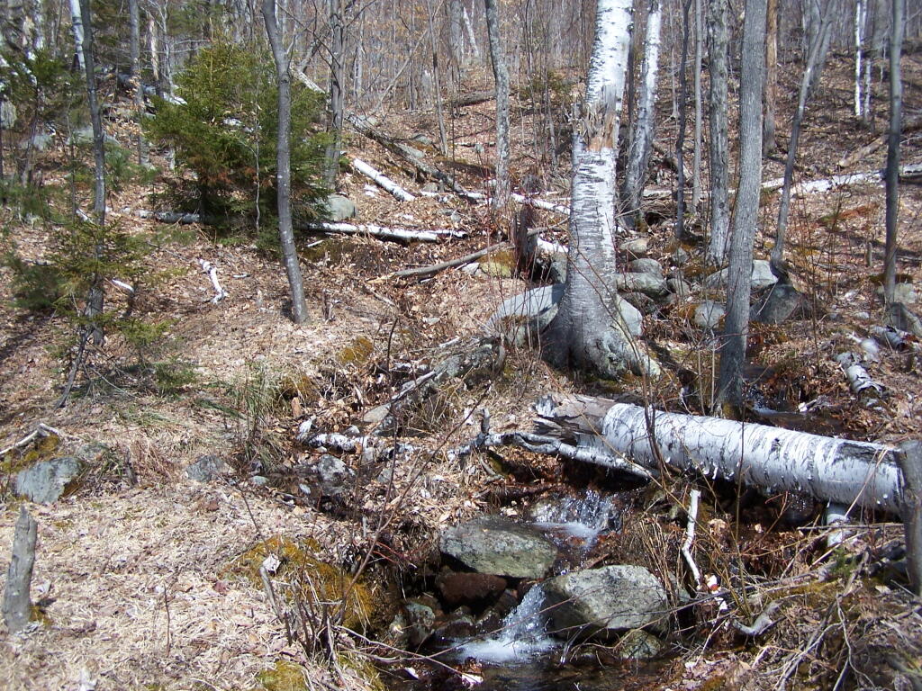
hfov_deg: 49.0
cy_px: 346
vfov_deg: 37.7
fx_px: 1012
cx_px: 461
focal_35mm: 38
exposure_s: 1/1000
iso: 80
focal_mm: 6.3
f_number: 2.8
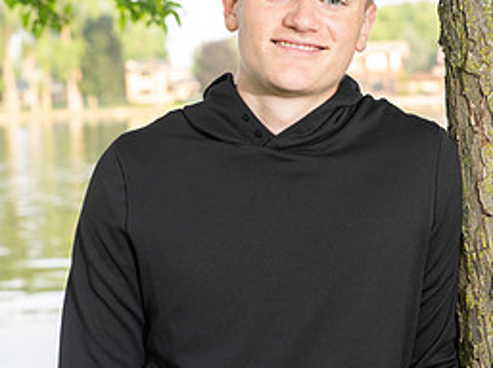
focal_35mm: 118
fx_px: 1678
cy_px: 196
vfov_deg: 12.5
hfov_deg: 16.7
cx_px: 286
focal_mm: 70
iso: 500
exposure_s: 1/160
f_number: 5.6
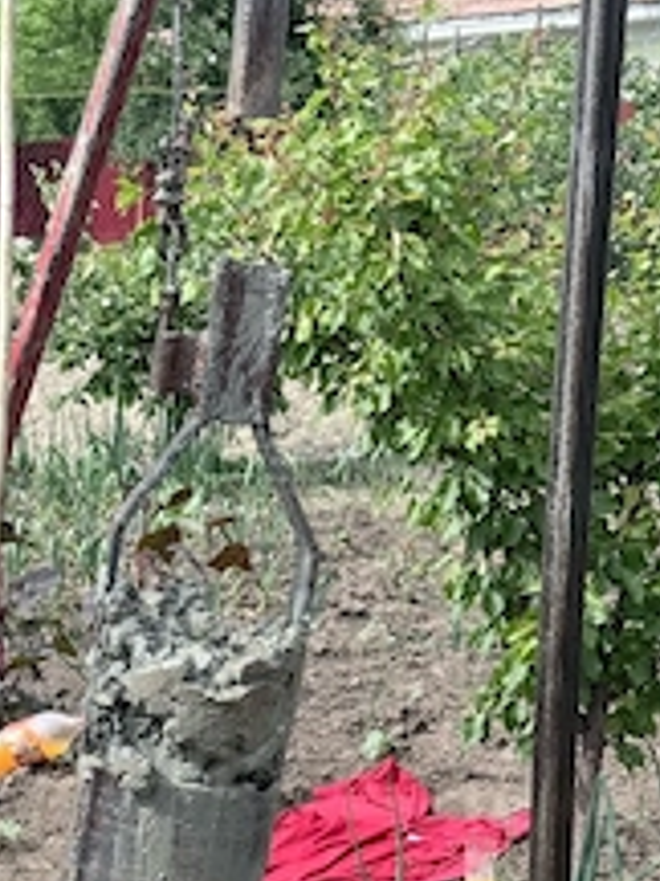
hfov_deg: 16.5
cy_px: 779
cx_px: 134
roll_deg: -2.4
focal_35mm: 89
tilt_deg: -11.2
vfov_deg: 21.6
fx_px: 2263
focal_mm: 6.76
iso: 64
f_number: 1.78
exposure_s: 1/2415
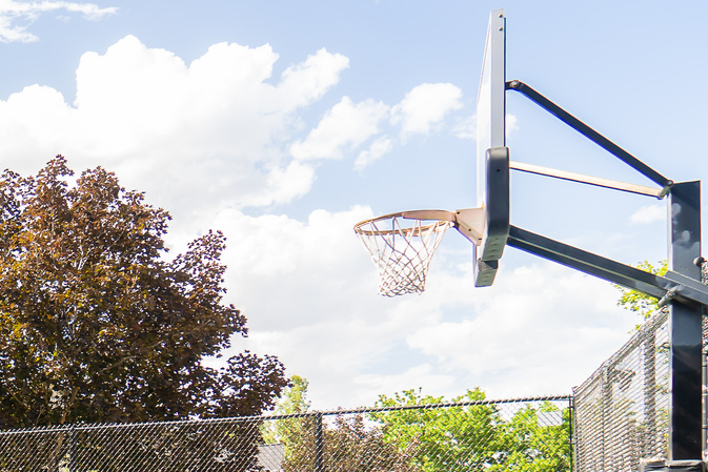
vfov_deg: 17.6
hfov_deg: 23.1
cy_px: 602
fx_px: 1436
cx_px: -312
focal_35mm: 73
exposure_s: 1/400
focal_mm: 24
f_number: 5
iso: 250
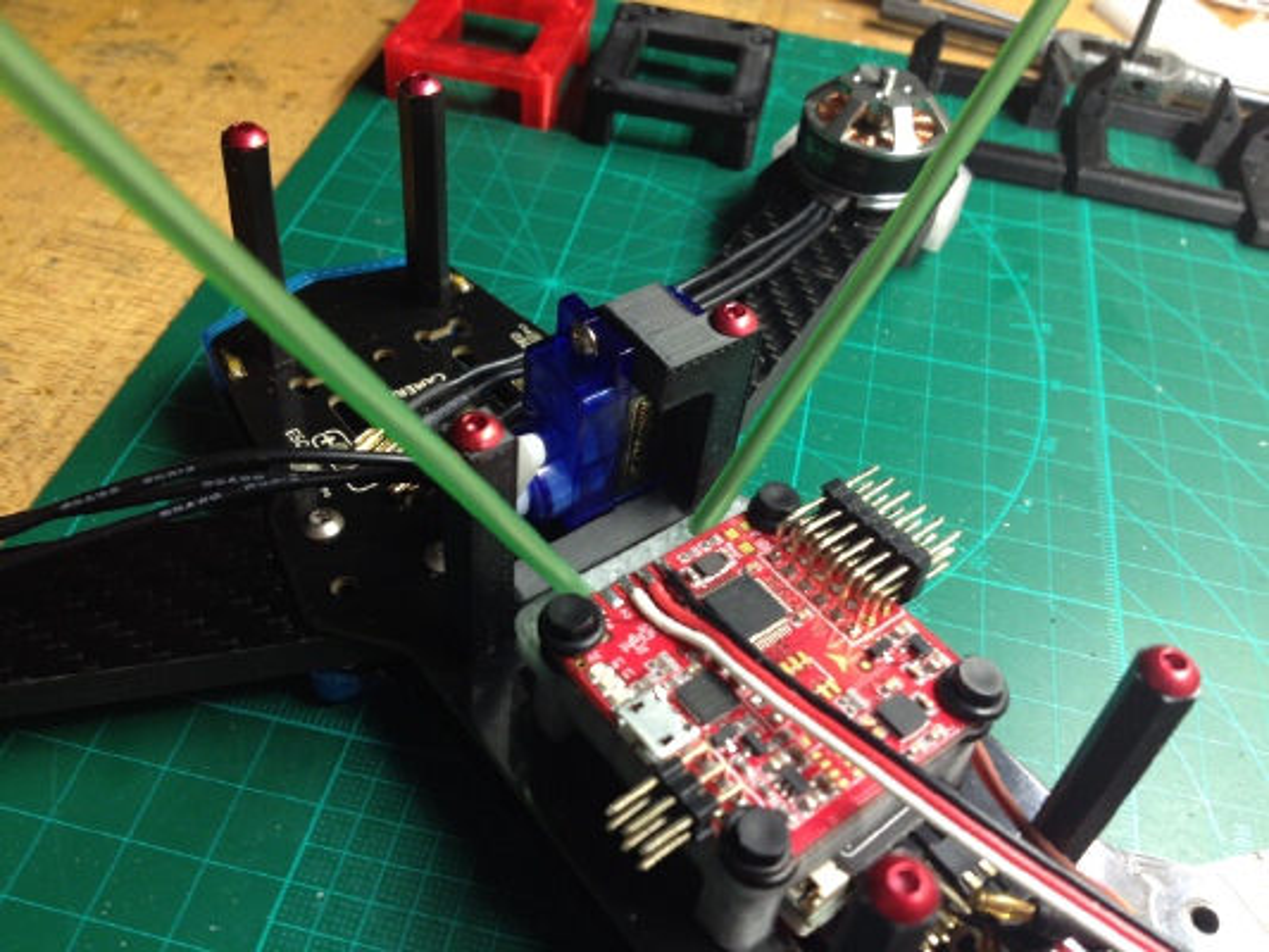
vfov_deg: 40.7
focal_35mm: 35
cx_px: 634
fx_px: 1283
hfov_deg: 52.6
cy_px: 476
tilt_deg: -47.1
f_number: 2.4
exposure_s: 1/20
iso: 80
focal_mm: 4.28
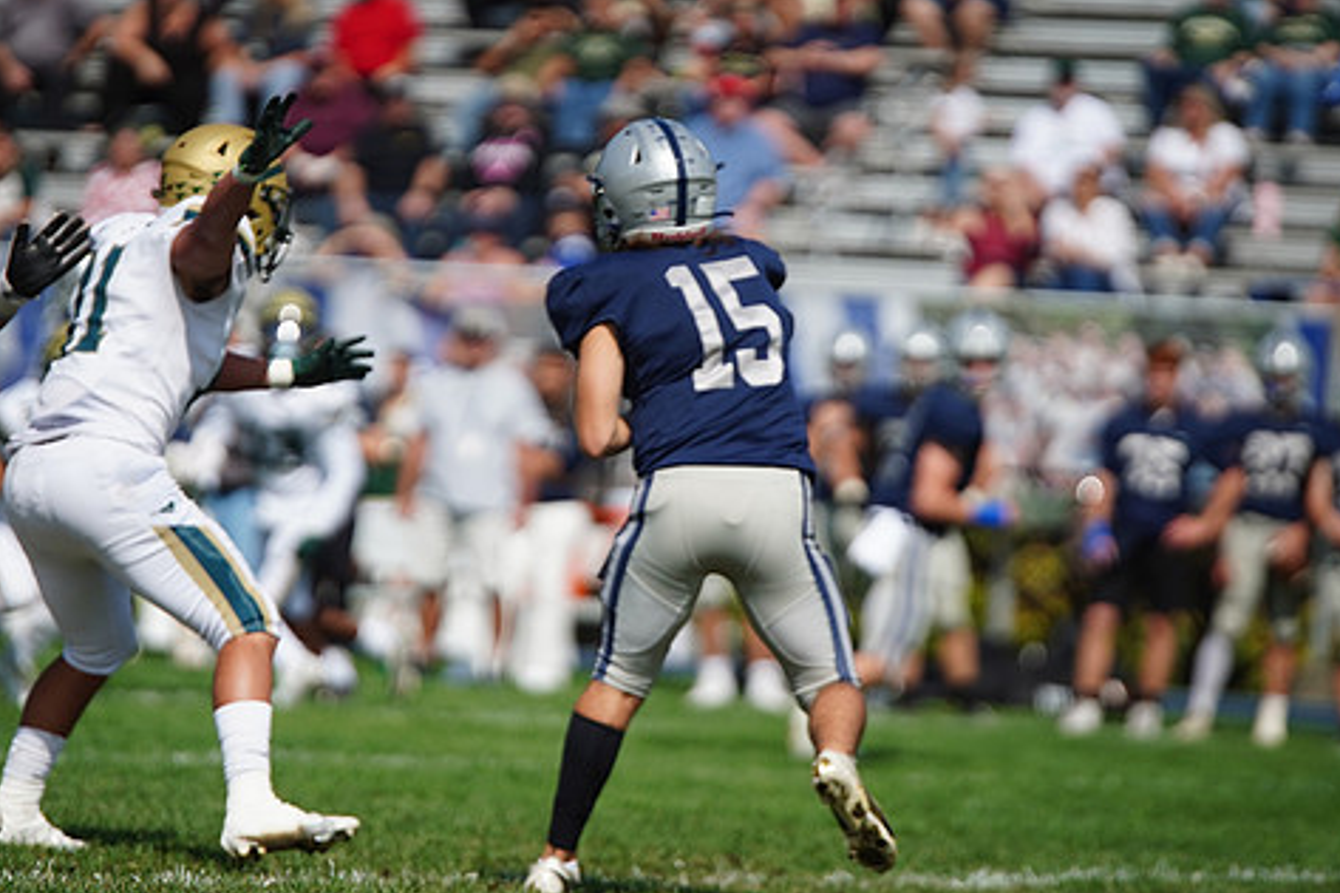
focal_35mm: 368
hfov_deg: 5.6
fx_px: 13692
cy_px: 359
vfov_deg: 3.7
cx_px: 635
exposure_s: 1/8000
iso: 400
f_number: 2.8
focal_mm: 300
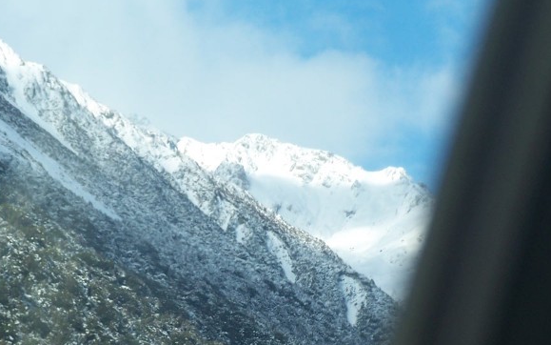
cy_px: 207
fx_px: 3499
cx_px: 189
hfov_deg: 9.0
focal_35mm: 233
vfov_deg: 5.6
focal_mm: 26.4
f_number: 4.5
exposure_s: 1/350
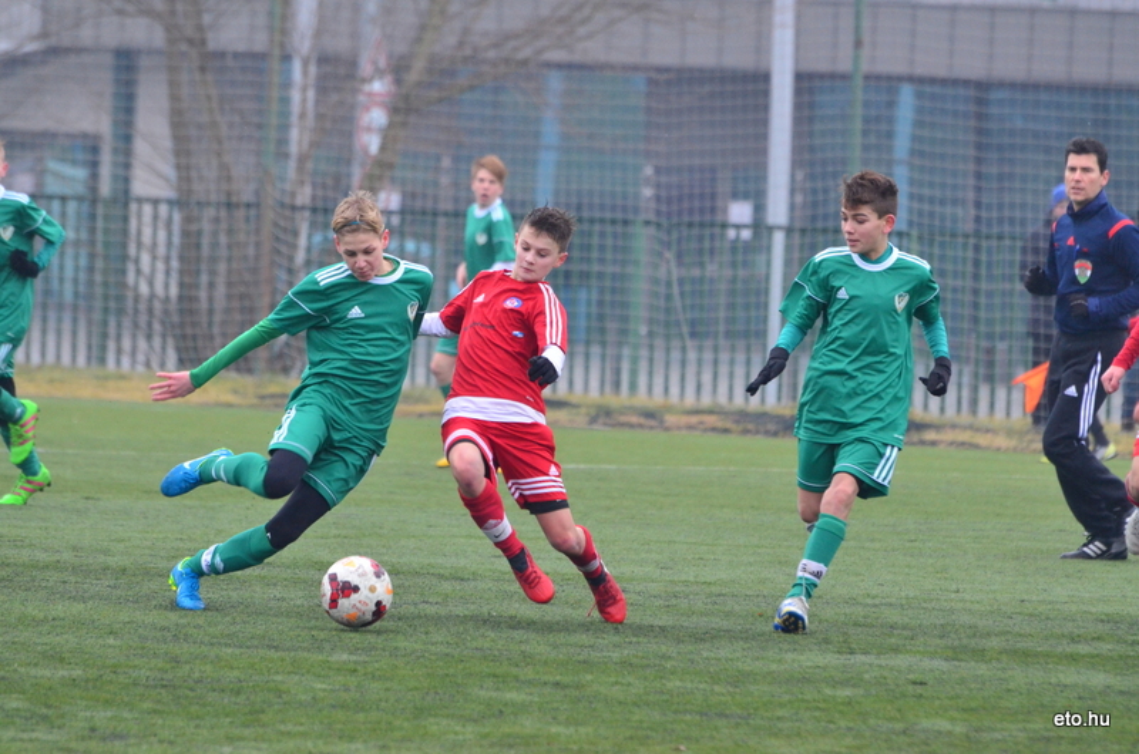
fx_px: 11841
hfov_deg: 5.5
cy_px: 377
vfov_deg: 3.7
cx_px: 570
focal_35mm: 375
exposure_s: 1/500
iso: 1600
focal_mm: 250
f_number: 6.3
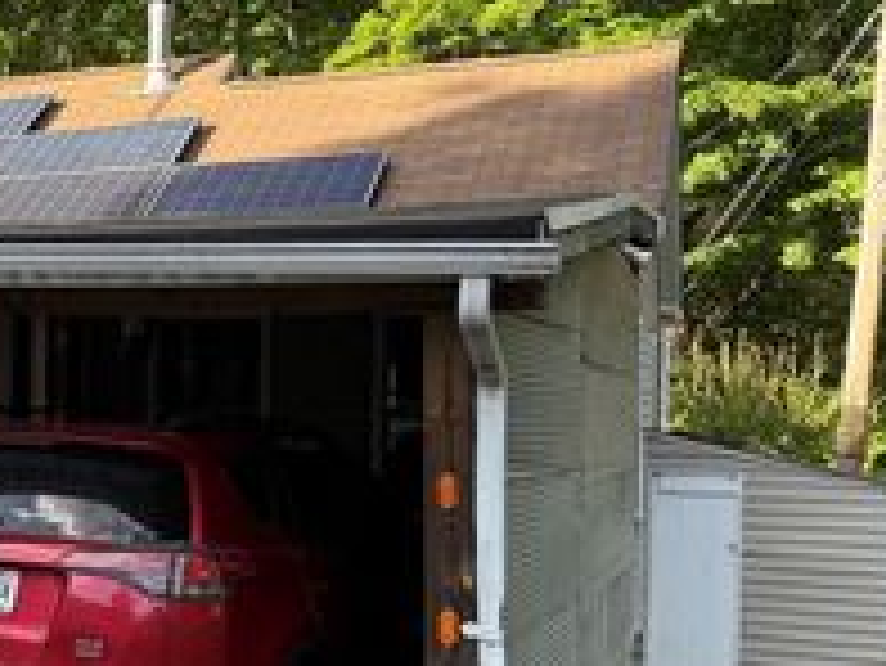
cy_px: 412
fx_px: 1562
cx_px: -202
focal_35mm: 61
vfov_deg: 24.0
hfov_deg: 27.5
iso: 100
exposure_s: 1/868
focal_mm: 6.76
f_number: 1.78
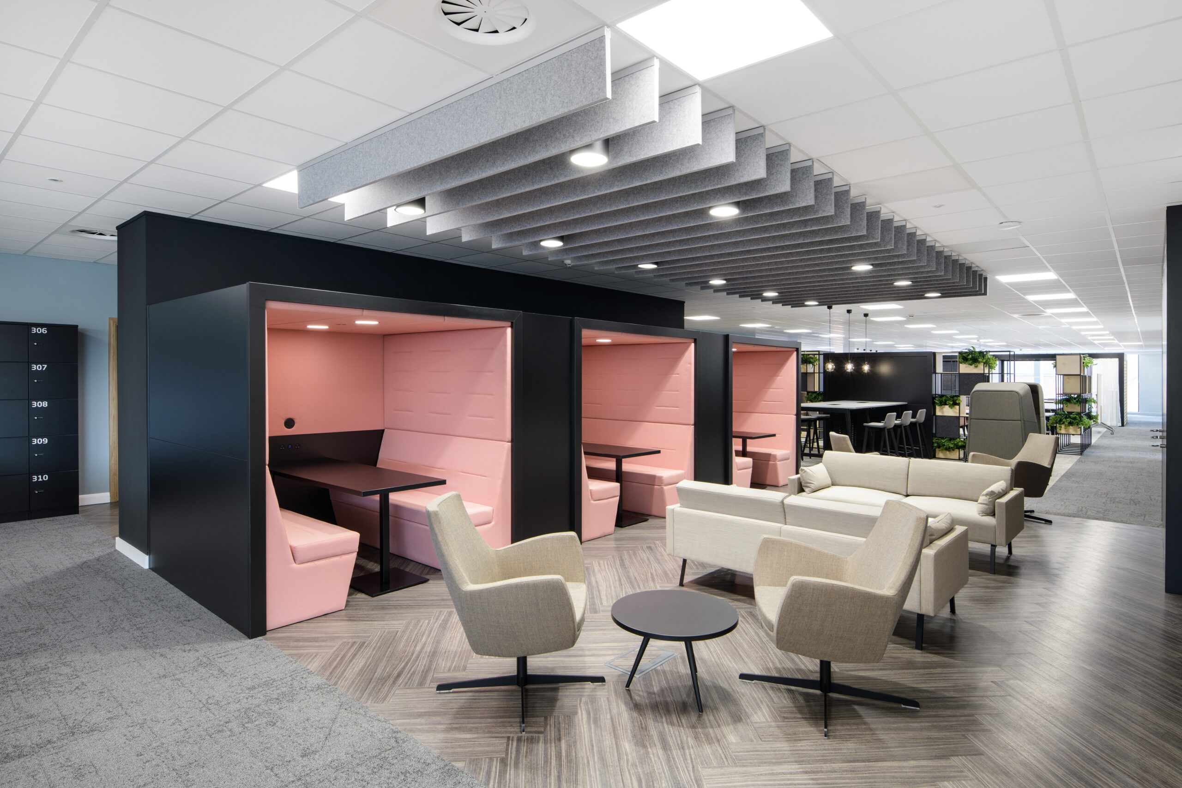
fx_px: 624
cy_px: 394
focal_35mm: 19
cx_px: 591
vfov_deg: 64.6
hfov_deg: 86.9
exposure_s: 1/2
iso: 160
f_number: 10
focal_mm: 19
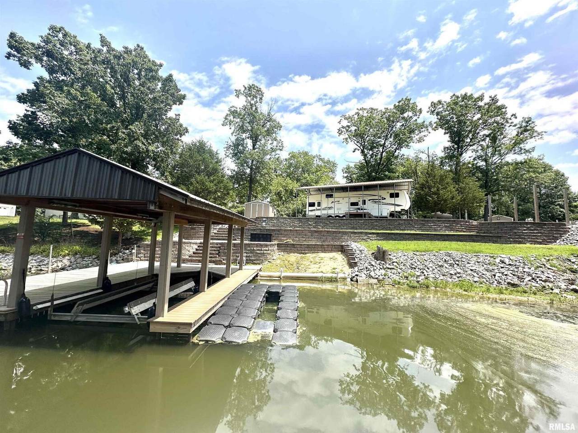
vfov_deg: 85.7
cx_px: 289
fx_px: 234
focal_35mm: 14
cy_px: 216
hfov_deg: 102.1
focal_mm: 2.22
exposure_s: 1/1825
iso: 50
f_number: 2.2
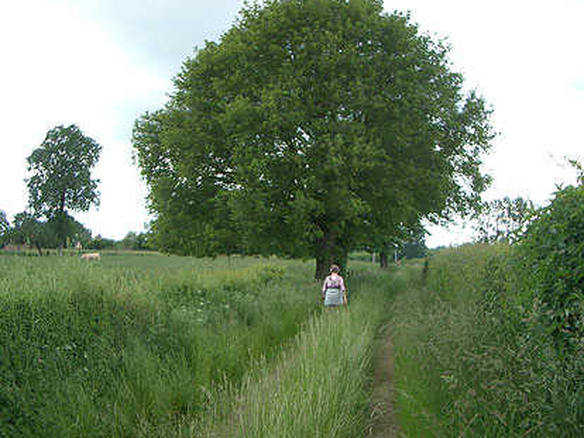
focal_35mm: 38
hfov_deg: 48.9
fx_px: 641
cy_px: 213
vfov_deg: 37.8
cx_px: 284
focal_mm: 5.8
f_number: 2.6
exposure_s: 1/320
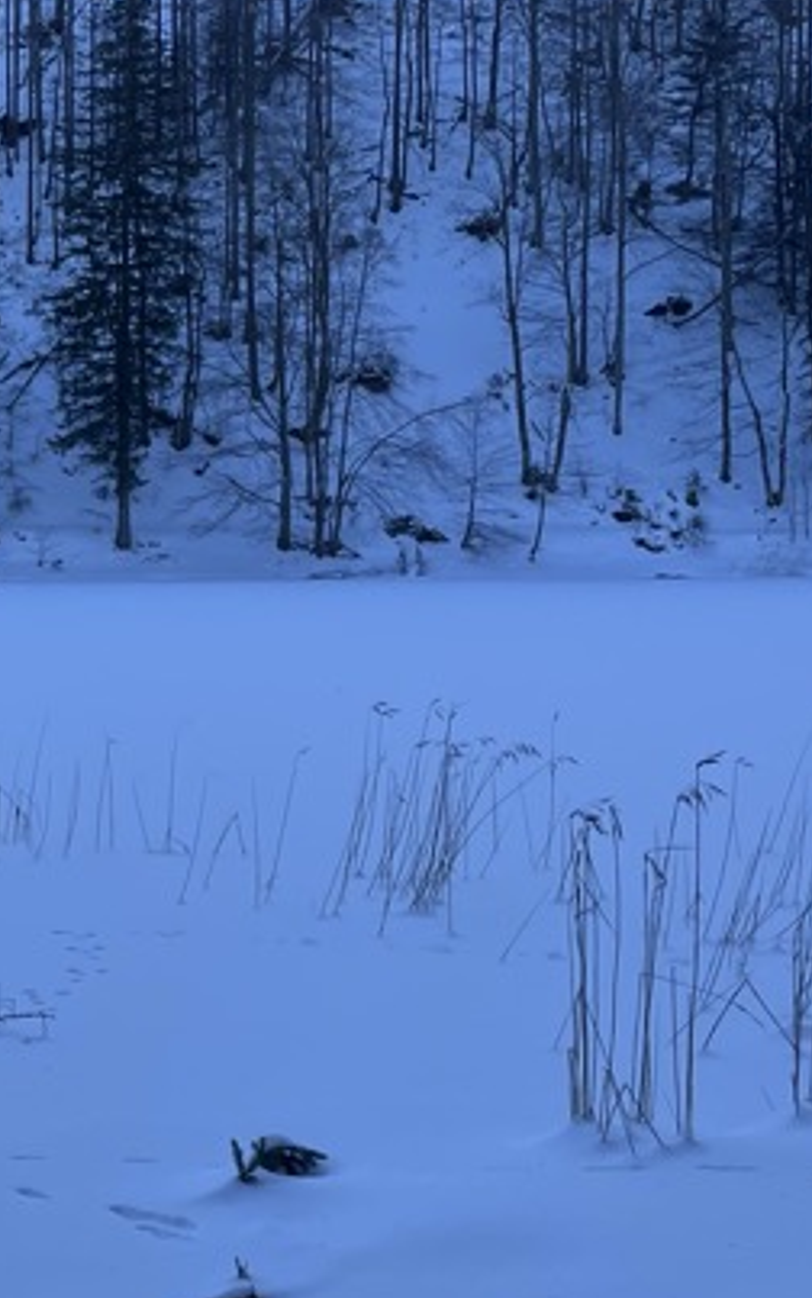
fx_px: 2478
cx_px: -483
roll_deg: +0.2
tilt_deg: -0.1
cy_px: 622
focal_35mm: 70
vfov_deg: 29.4
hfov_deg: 16.6
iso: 32
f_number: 1.6
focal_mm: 4.2
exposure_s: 1/785
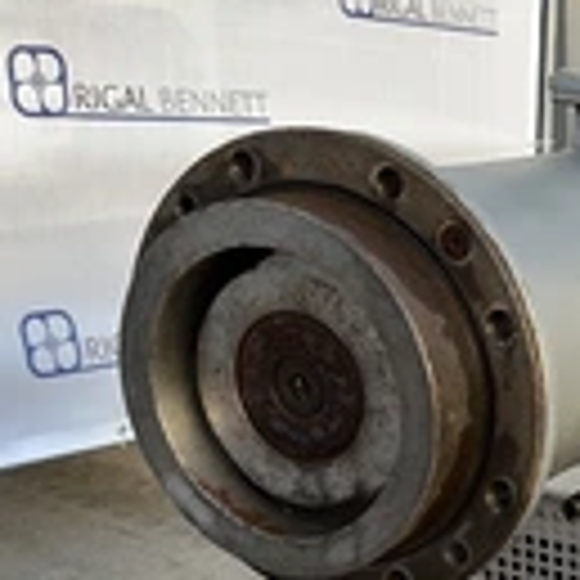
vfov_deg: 23.9
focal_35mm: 71
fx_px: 1346
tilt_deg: -15.2
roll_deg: -2.4
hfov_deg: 21.7
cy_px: 468
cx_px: 773
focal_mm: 5.1
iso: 50
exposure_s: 1/418
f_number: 1.6
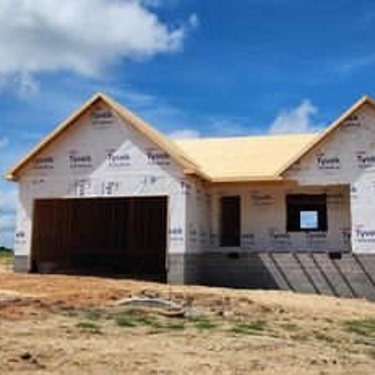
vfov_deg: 38.3
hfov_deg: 37.9
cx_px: 252
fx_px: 539
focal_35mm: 44
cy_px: 162
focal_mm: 6.4
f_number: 1.8
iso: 12
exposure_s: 1/2000
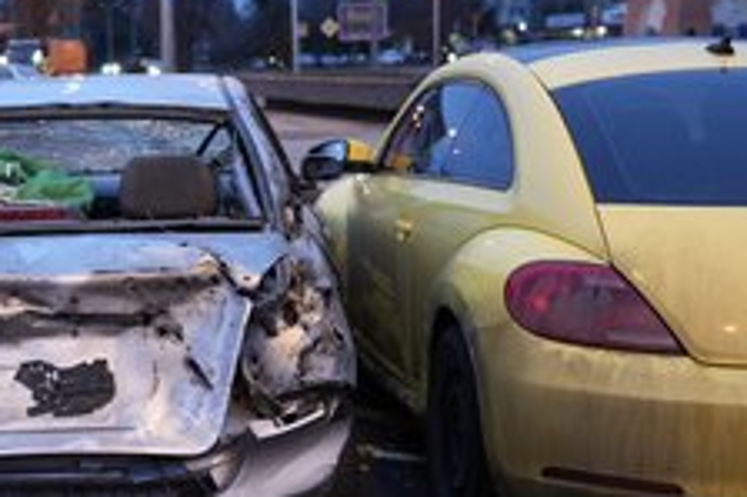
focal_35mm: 68
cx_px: 160
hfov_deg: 29.1
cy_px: 290
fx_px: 1410
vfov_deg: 20.0
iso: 3200
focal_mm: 38
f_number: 2.8
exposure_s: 1/160
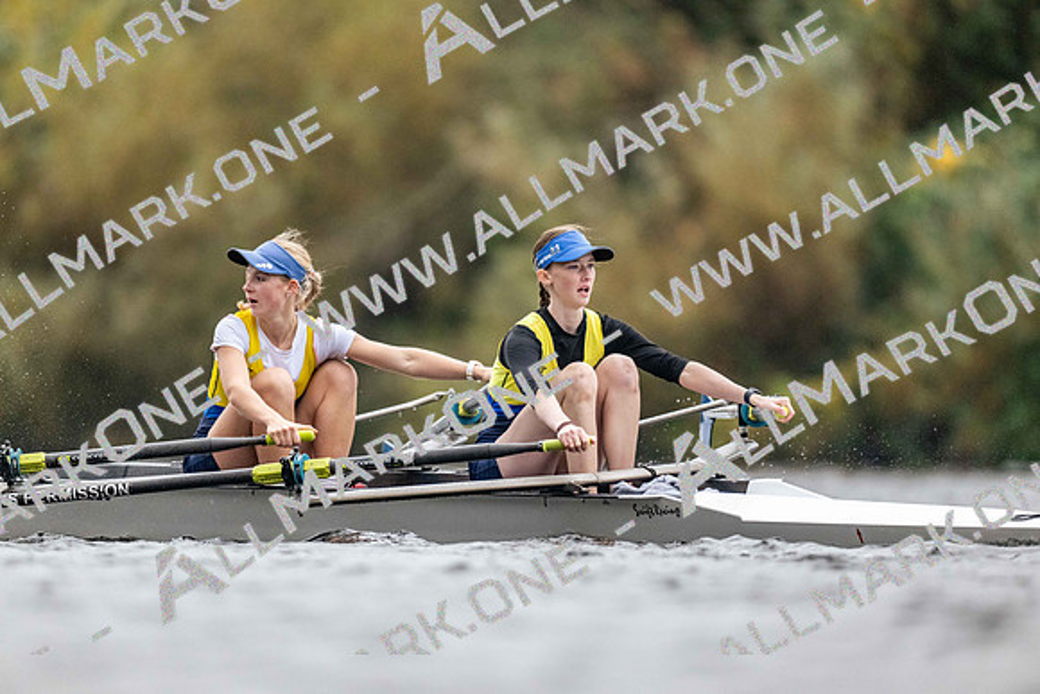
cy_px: 347
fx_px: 17337
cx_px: 520
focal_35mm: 600
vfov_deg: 2.3
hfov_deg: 3.4
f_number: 4
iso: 4500
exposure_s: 1/2500
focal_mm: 600
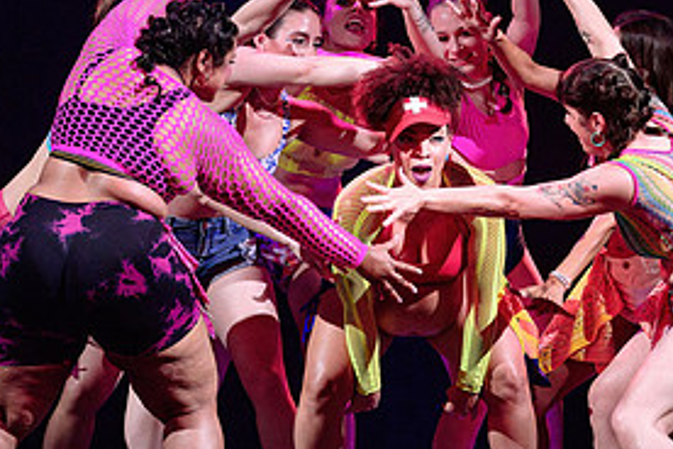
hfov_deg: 6.4
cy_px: 120
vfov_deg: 4.3
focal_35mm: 322
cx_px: 491
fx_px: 6019
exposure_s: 1/250
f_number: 2.8
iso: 1600
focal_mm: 110
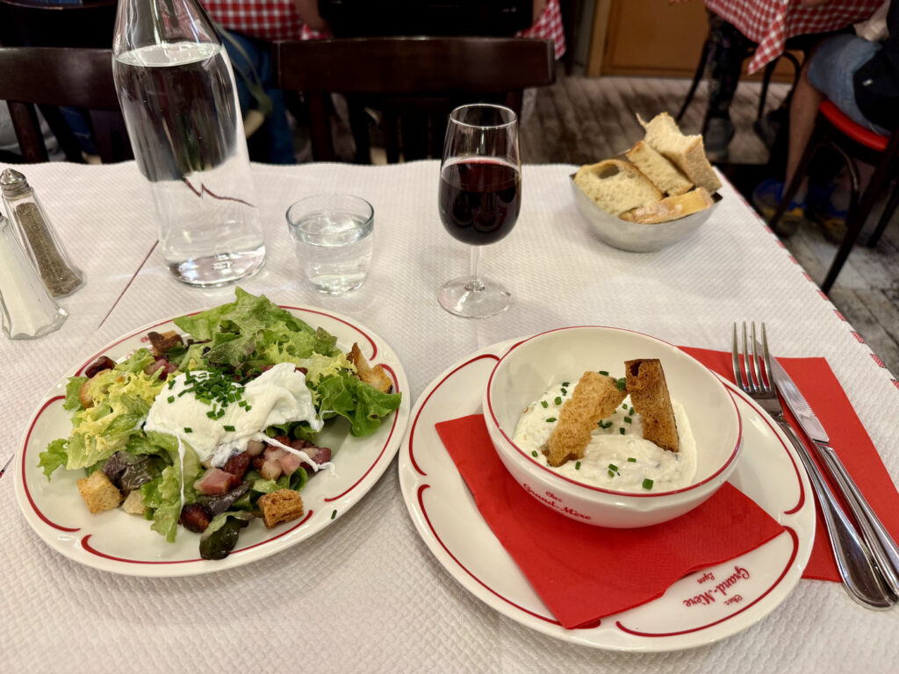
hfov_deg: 71.6
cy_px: 337
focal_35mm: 24
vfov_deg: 56.8
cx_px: 450
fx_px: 623
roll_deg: -1.6
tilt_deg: -38.0
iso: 125
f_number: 1.78
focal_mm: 6.76
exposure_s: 1/97
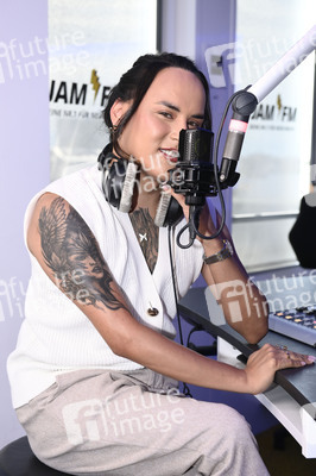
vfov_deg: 34.5
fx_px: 765
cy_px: 238
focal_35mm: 58
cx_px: 158
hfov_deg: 23.3
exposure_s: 1/250
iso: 1250
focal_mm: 58
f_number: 4.5
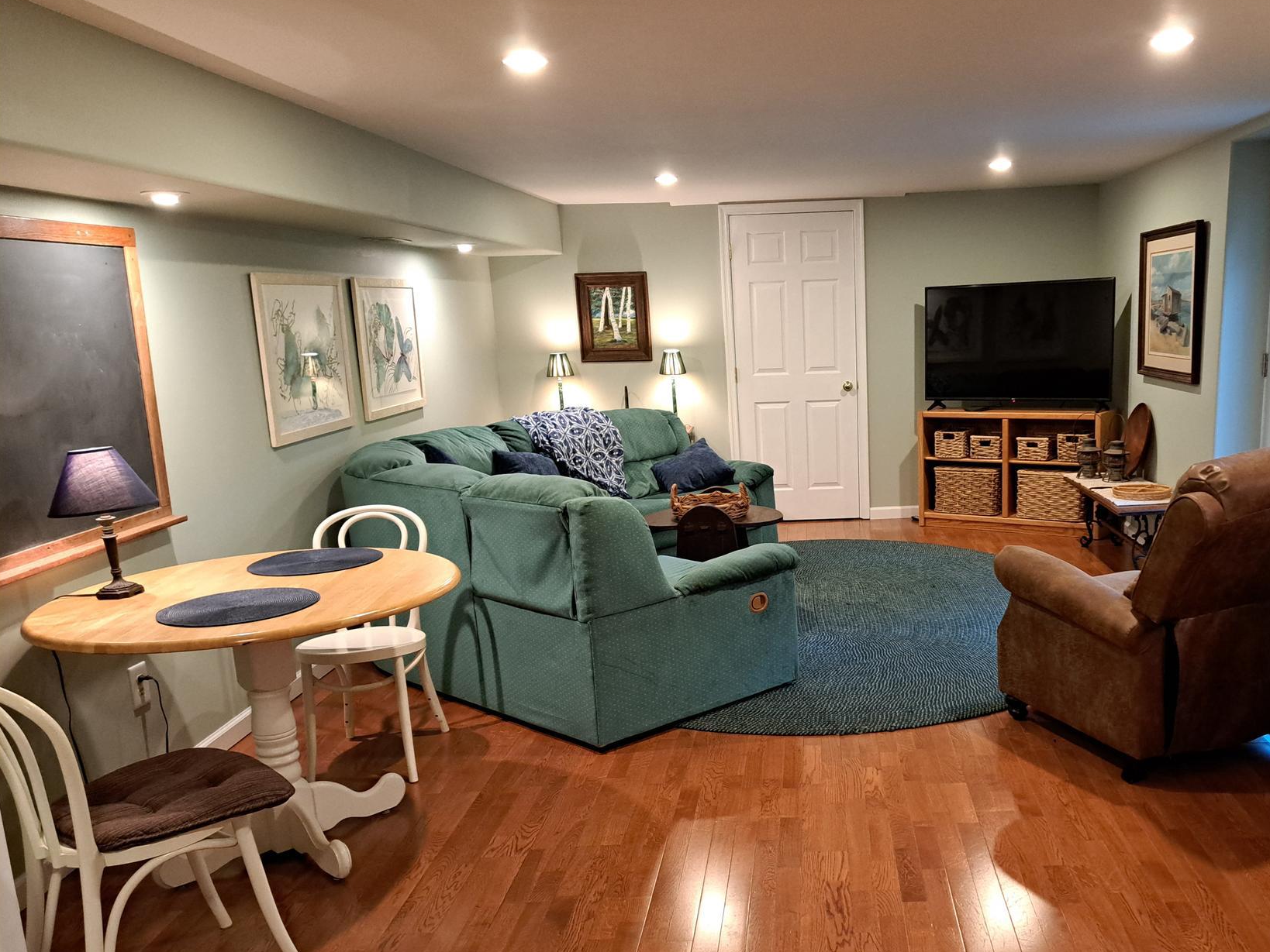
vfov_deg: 46.6
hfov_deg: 59.2
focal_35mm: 30
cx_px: 792
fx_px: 1101
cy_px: 558
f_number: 1.8
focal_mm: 5.23
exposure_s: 1/40
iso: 400
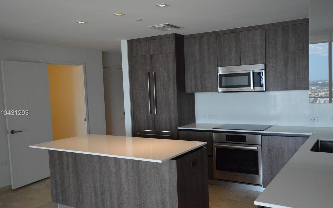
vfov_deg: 38.3
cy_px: 113
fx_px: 300
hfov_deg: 58.1
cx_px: 174
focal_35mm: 33
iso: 2200
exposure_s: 1/500
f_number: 3.5
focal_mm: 20
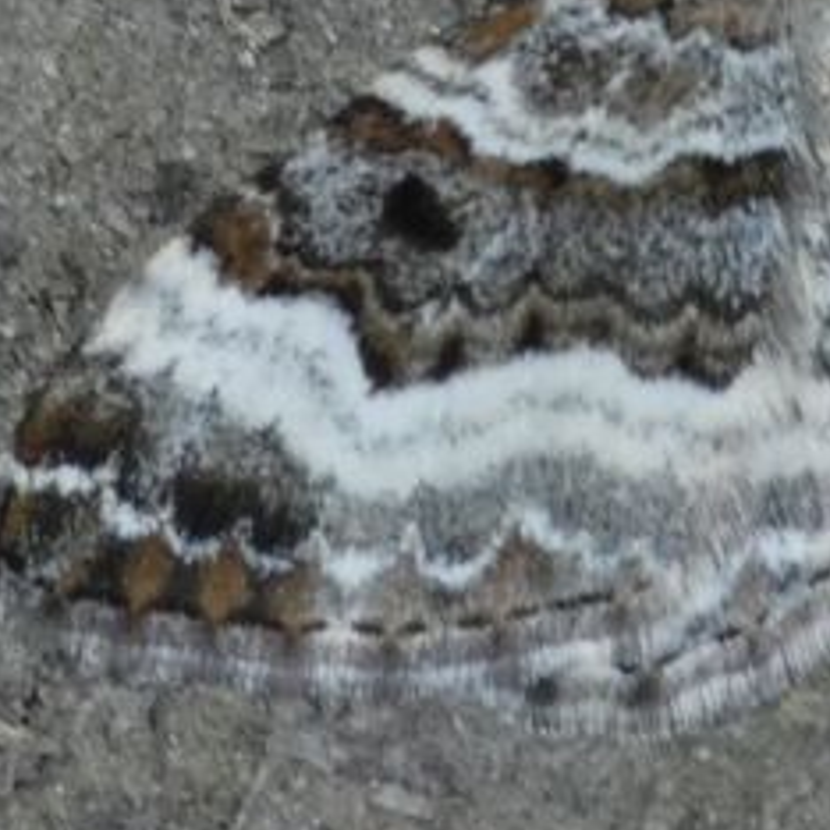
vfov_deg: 4.1
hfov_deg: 4.1
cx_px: 931
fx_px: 11529
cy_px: 195
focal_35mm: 425
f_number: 5.2
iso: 125
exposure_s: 1/80
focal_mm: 23.7
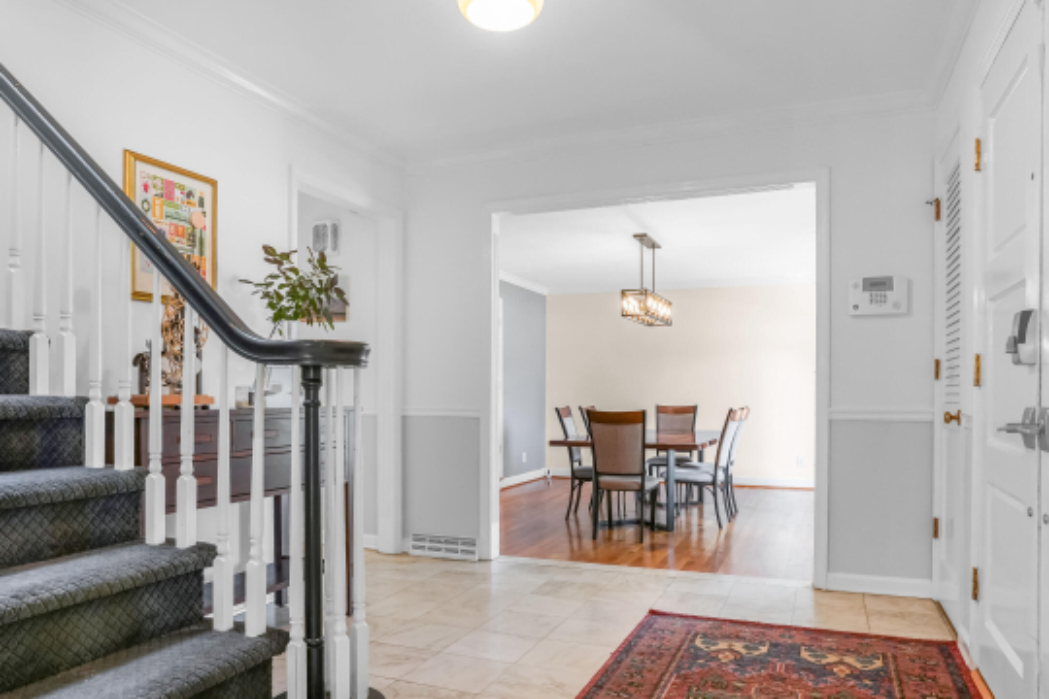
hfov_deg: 71.5
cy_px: 421
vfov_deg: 50.9
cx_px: 513
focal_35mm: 25
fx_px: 728
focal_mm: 18
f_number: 8
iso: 1000
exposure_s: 1/50
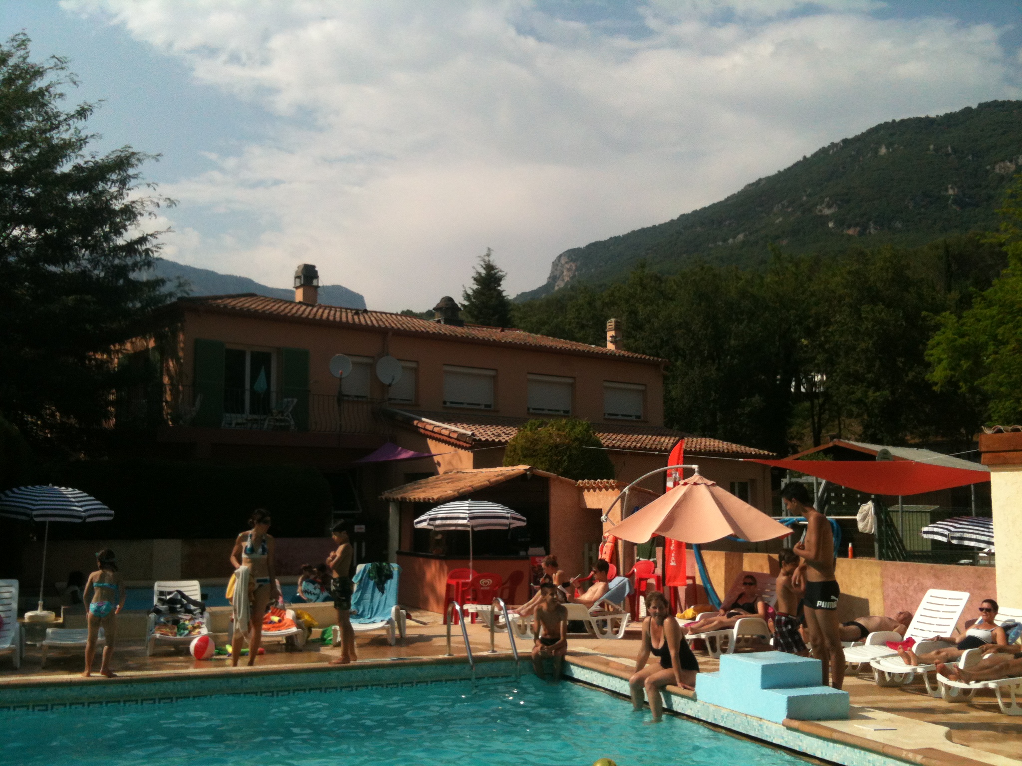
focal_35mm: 35
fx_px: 1033
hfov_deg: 52.6
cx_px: 511
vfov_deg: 40.7
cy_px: 383
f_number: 2.8
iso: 64
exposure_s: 1/1867
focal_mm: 3.85
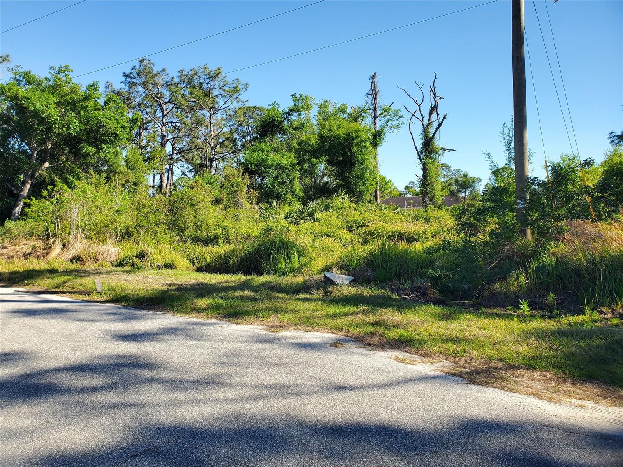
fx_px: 468
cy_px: 234
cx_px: 312
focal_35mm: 26
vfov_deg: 53.1
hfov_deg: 67.3
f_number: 2.4
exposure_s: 1/697
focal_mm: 4.3
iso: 50
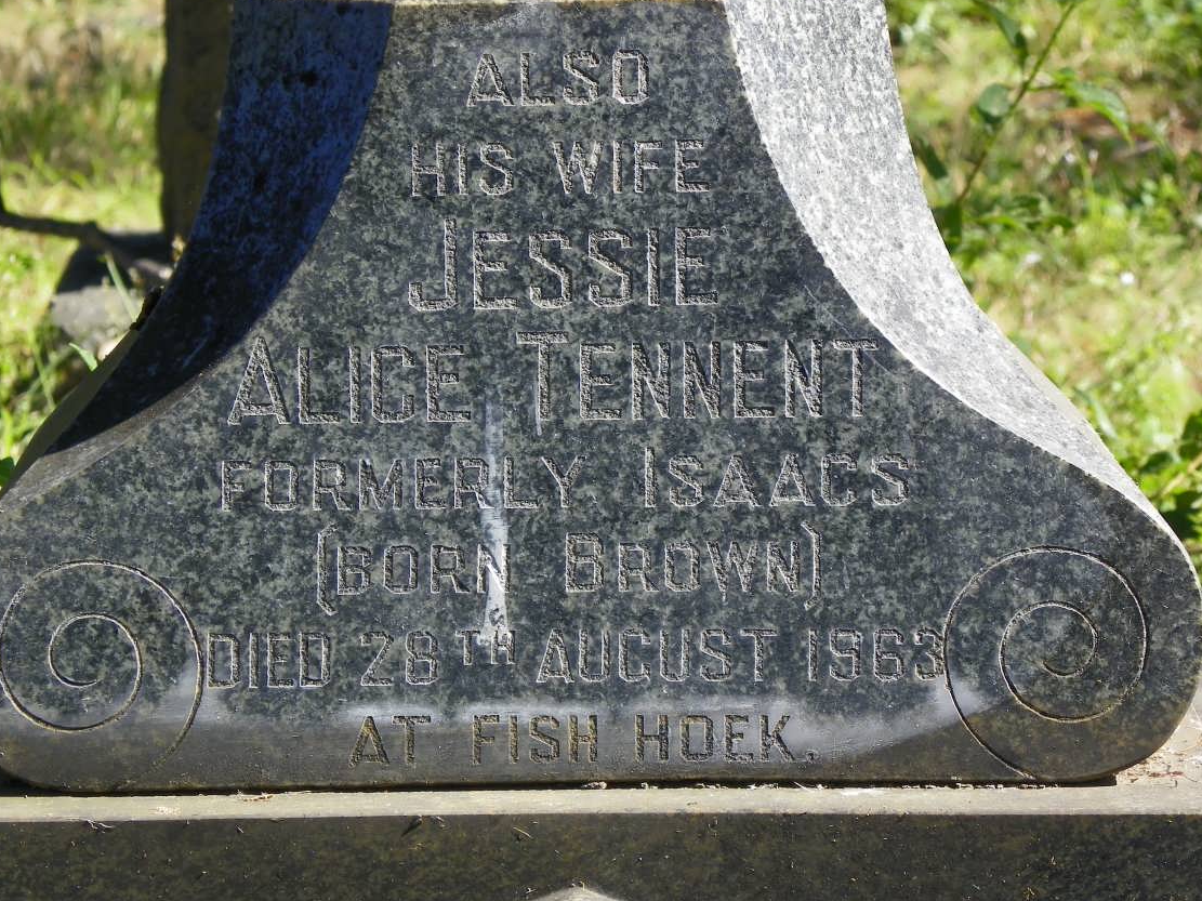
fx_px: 5139
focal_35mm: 148
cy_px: 420
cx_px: 572
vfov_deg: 10.0
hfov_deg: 13.3
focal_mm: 24.3
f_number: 4.5
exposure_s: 1/125
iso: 64
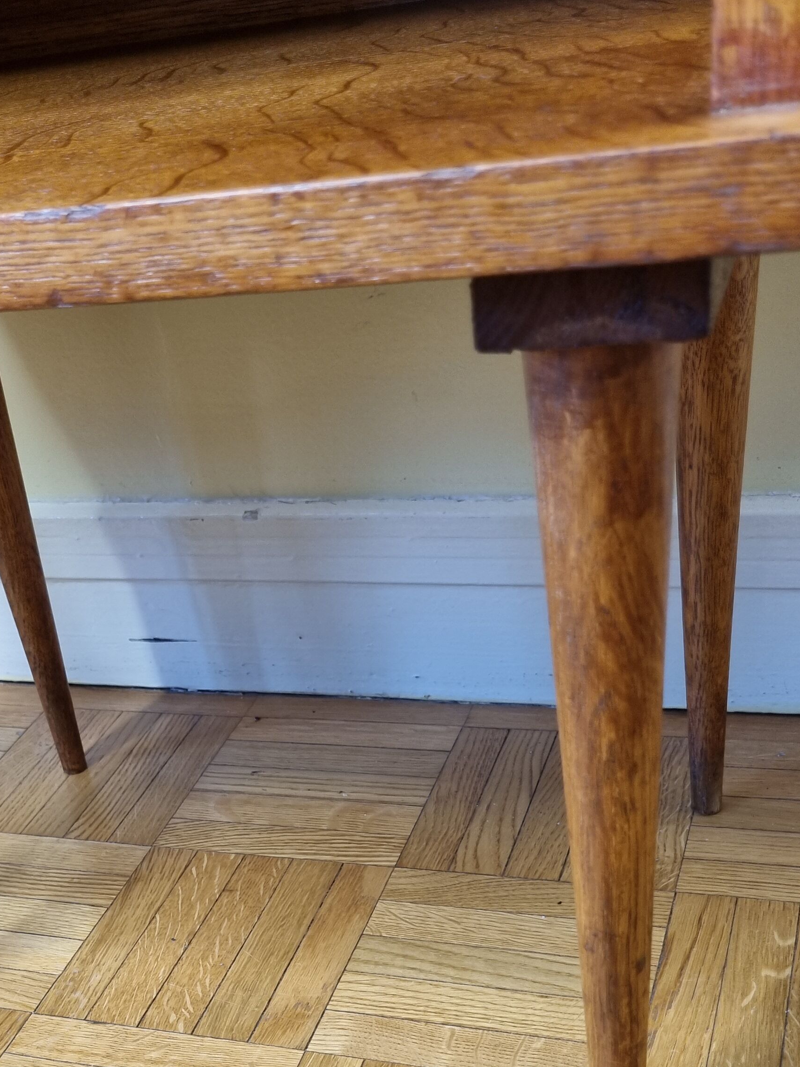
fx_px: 1418
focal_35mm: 46
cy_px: 853
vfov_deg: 39.6
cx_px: 247
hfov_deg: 31.2
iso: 250
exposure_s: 1/50
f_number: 1.8
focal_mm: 5.4
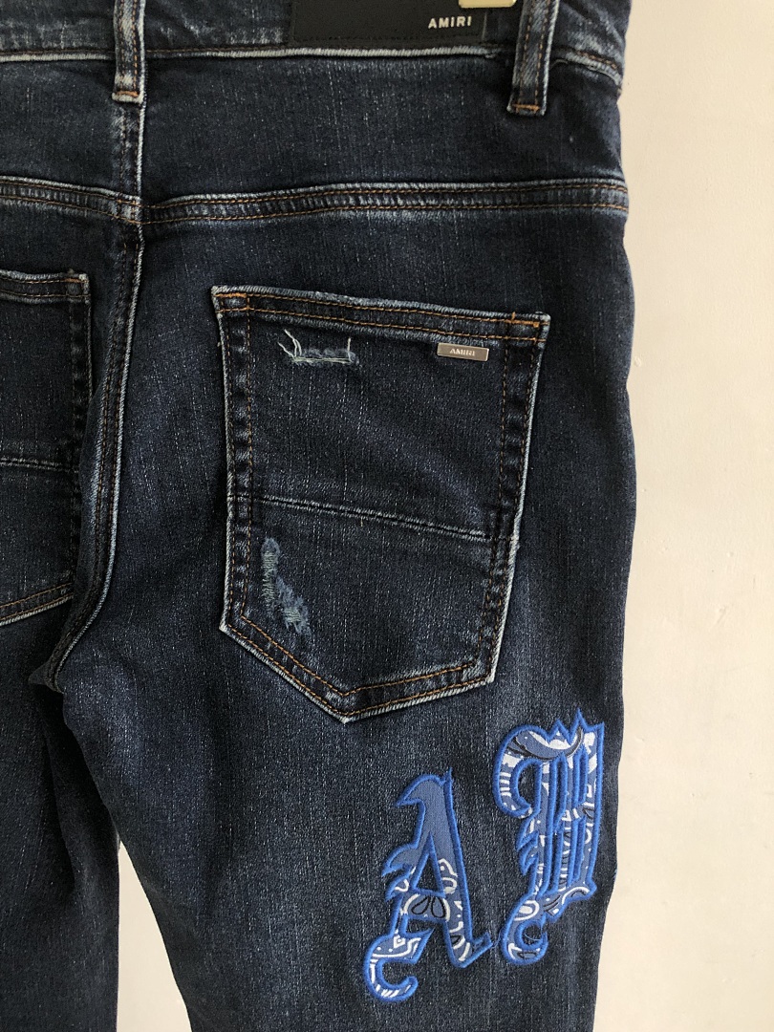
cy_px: 516
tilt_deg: -11.5
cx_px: 387
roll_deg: -3.6
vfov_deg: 63.4
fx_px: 835
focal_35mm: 28
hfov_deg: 49.7
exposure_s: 1/25
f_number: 1.8
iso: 40
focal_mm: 4
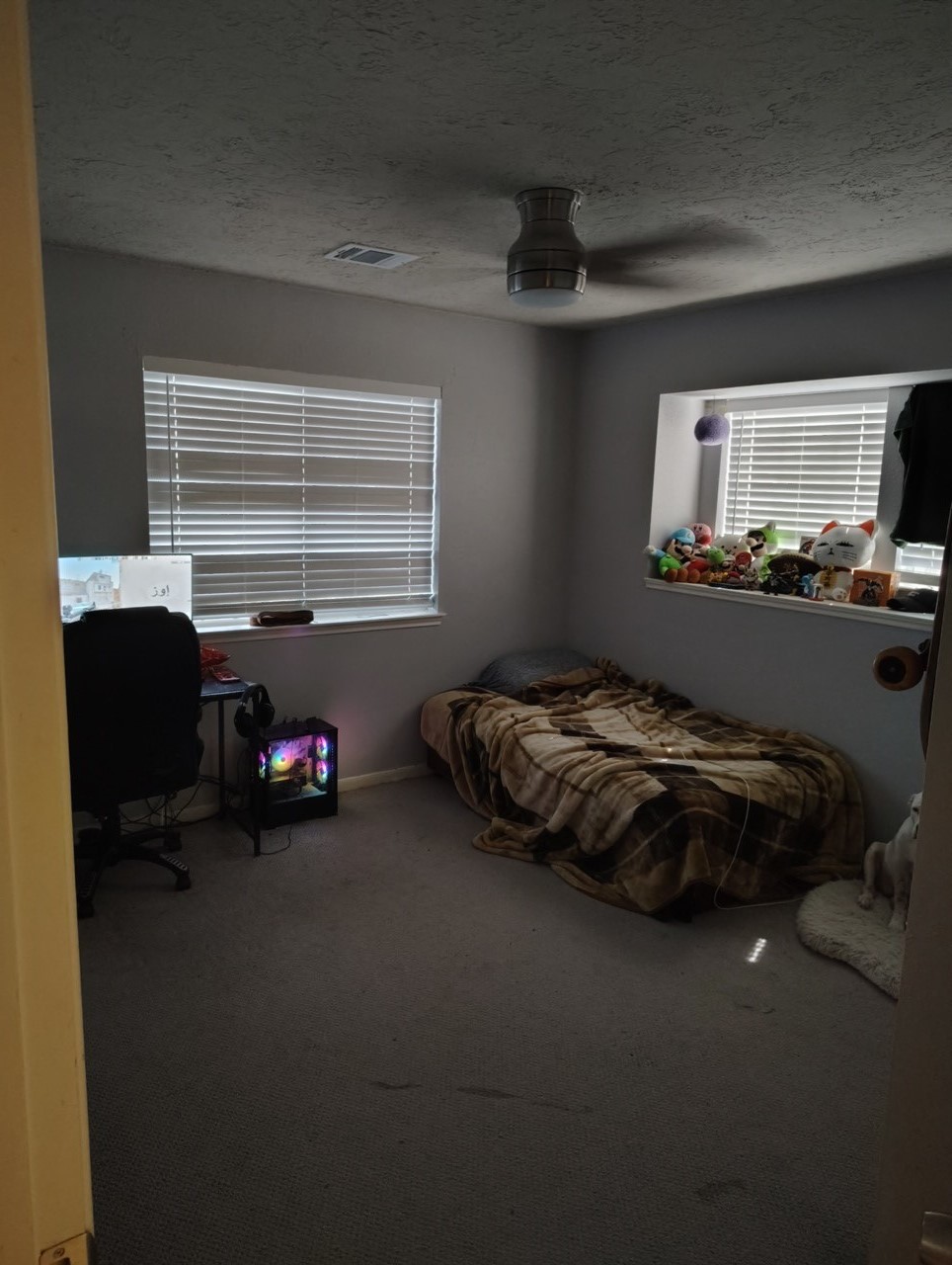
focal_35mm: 24
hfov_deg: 56.9
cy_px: 632
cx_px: 476
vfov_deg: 71.5
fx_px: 878
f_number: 1.8
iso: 3406
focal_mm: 5.56
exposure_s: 1/24
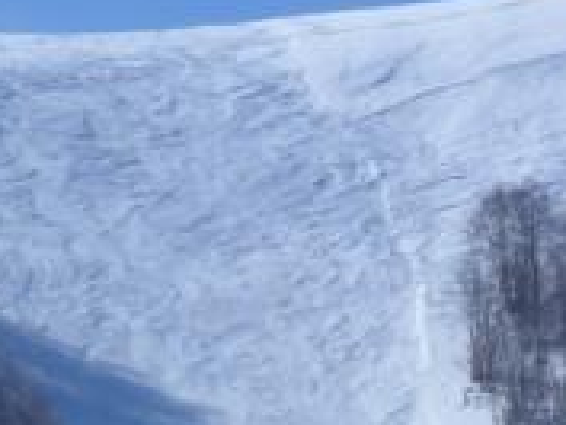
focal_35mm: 470
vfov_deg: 3.2
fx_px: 7690
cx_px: 390
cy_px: 323
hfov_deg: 4.2
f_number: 5.1
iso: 80
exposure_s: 1/1500
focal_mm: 19.6
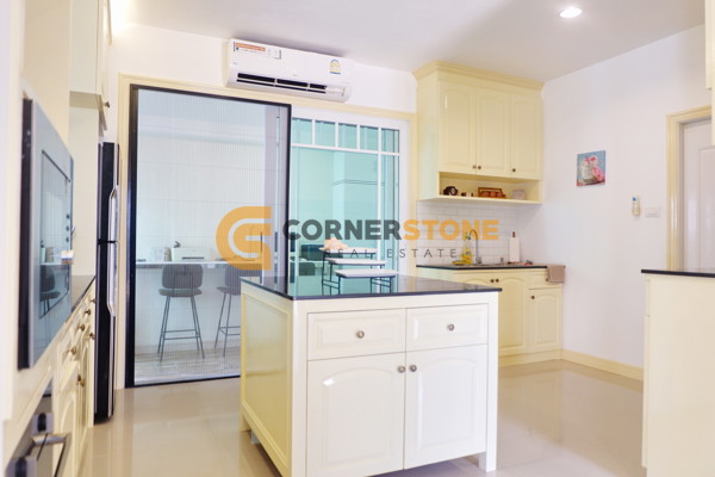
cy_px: 238
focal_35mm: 24
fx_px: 477
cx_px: 358
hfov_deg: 73.7
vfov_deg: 53.1
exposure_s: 1/34
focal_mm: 16
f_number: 3.5
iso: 200
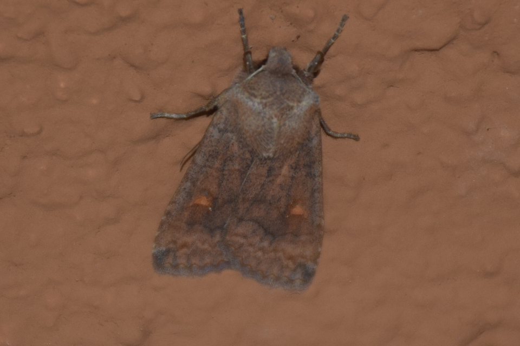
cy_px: 173
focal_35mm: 210
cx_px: 260
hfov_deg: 9.8
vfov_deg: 6.5
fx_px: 3033
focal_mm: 140
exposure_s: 1/60
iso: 400
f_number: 5.6
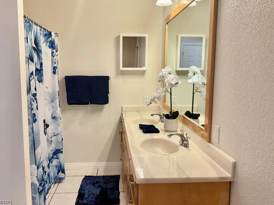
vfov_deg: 45.4
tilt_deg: -6.8
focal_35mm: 31
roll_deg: -1.8
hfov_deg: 58.3
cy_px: 100
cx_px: 129
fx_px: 245
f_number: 1.8
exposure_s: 1/60
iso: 40
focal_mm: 3
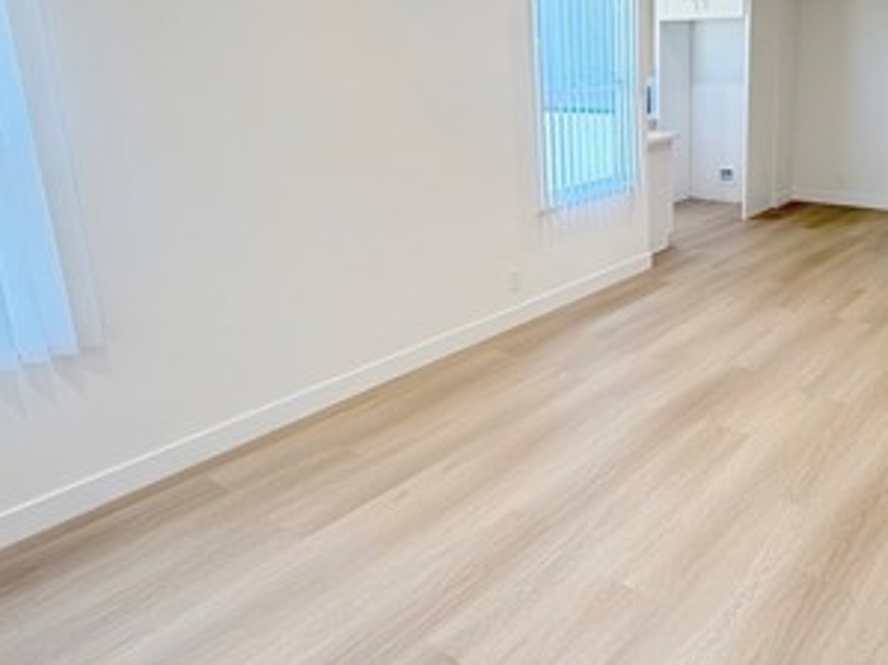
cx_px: 612
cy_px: 229
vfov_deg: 46.1
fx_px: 769
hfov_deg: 58.2
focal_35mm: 30
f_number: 2.2
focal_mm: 2.22
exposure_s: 1/99
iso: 125
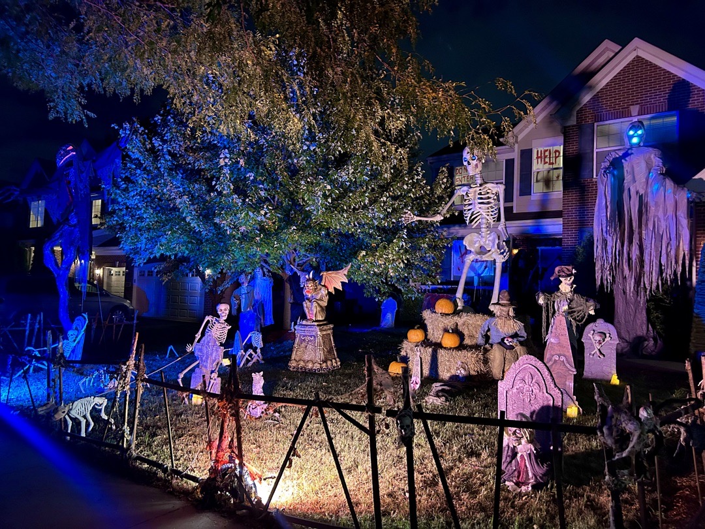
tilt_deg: +3.3
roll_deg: -1.9
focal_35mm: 26
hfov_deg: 67.3
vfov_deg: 53.1
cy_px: 264
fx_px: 530
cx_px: 352
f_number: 1.5
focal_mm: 5.7
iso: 500
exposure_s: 1/30
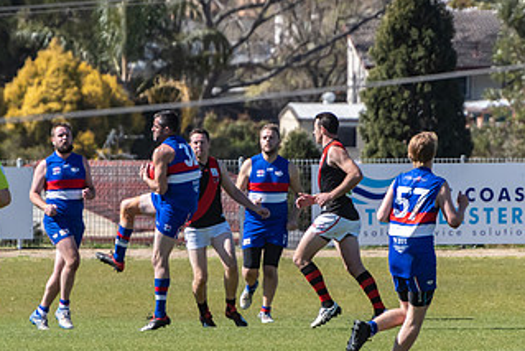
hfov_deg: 2.2
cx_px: 266
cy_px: 131
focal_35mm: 927
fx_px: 13524
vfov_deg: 1.5
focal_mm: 300
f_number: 8
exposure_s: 1/2000
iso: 800
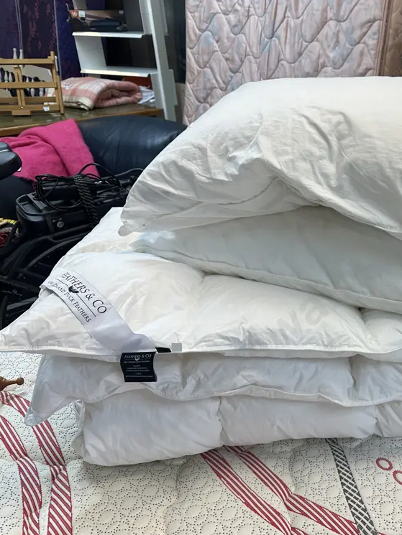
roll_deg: -0.7
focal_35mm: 33
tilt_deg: -26.2
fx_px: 511
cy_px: 273
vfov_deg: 55.3
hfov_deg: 39.8
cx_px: 362
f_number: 1.78
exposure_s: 1/100
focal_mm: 6.86
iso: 100
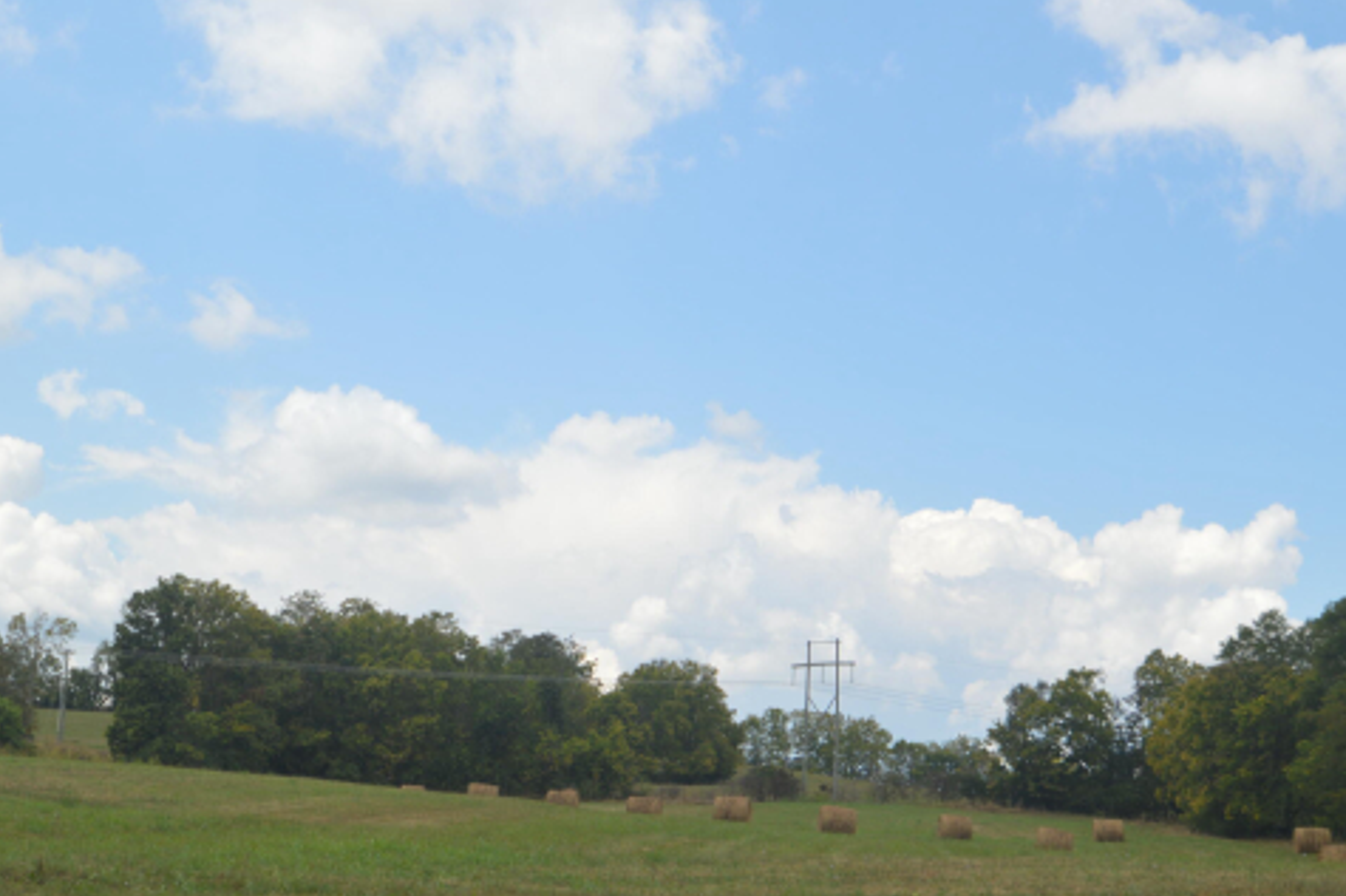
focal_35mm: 57
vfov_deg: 23.7
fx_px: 2130
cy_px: 493
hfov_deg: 35.1
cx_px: 618
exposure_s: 1/250
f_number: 8
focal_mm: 24
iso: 100
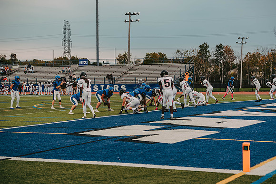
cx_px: 146
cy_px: 91
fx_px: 593
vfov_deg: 17.7
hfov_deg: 26.2
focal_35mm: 77
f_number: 3.2
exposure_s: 1/400
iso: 800
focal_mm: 70
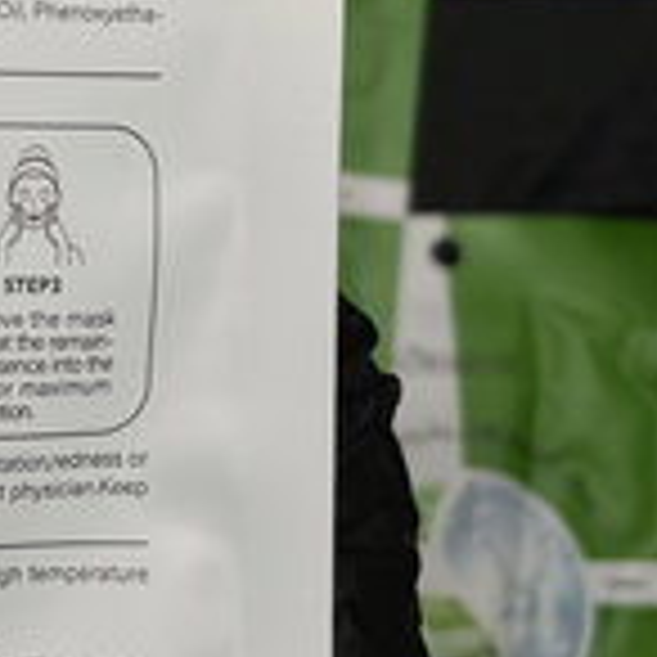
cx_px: -140
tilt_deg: -78.3
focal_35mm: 84
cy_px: 97
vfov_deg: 20.3
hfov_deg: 19.4
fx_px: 1804
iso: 40
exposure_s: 1/100
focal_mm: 4.2
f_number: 1.6
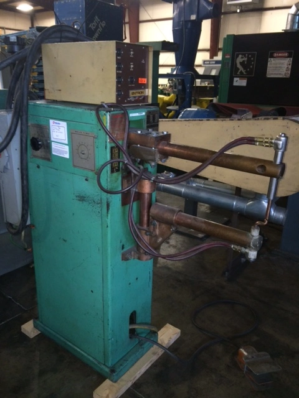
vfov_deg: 61.7
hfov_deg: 48.2
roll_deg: -0.8
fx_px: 334
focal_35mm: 29
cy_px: 199
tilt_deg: -22.1
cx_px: 150
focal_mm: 4.15
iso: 125
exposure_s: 1/20
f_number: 2.2
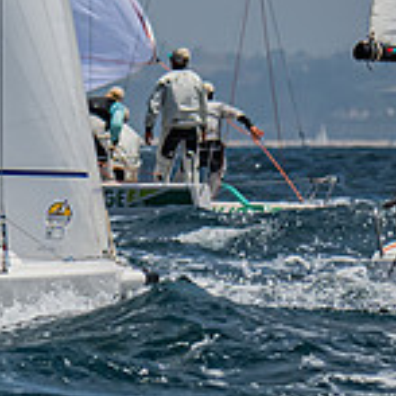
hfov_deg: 1.9
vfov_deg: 1.9
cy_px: 170
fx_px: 11933
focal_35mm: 922
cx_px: -763
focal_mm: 180
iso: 400
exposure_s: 1/4000
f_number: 6.3
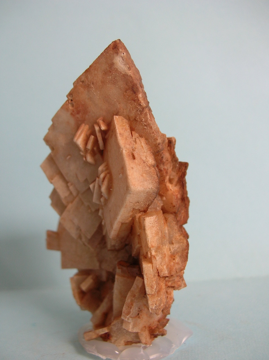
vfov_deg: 51.4
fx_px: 374
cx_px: 134
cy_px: 180
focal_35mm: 36
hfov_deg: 39.6
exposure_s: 1/61.5
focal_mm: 6
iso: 50
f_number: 2.7
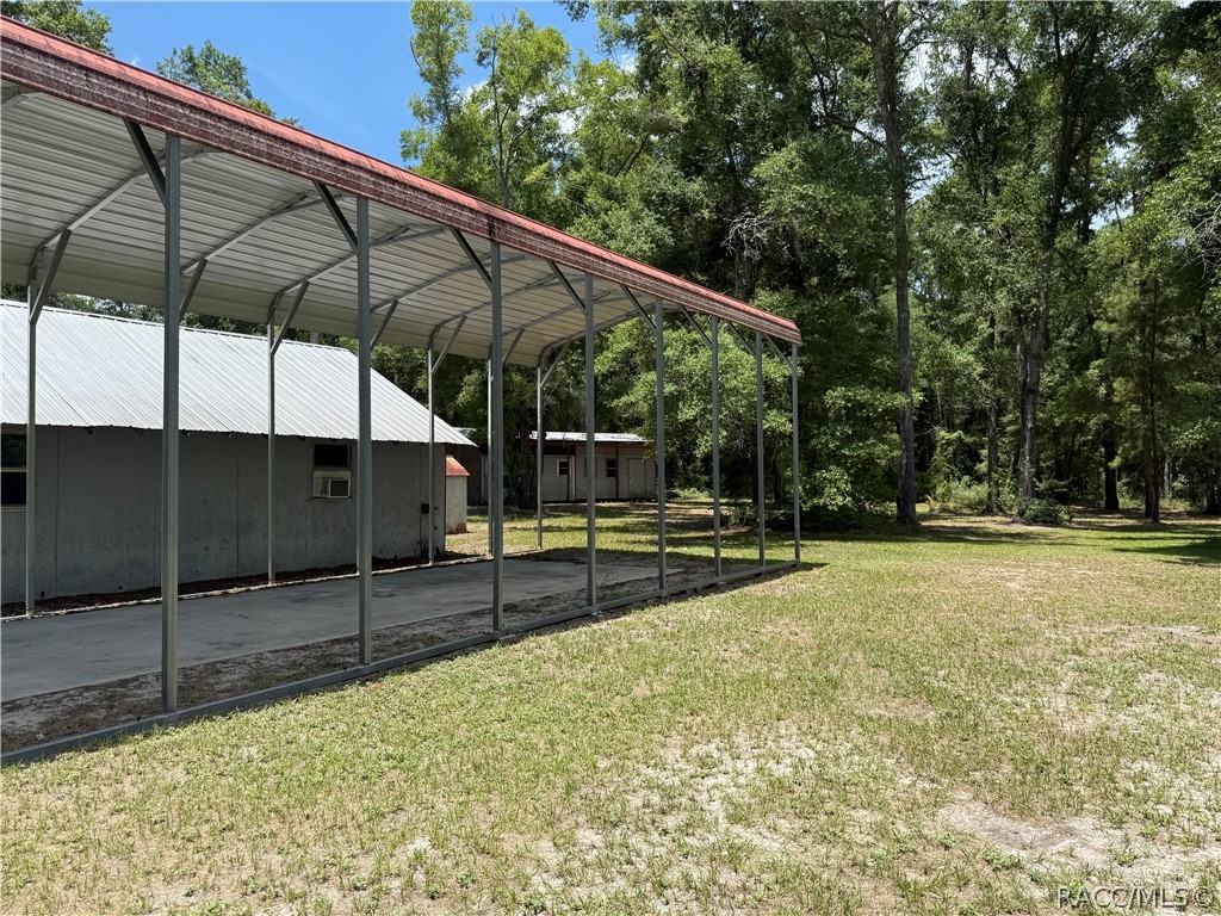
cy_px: 458
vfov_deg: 56.8
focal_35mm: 24
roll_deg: +0.0
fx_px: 847
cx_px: 610
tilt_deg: +1.7
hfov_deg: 71.6
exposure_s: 1/2907
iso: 80
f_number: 1.78
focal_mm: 6.76
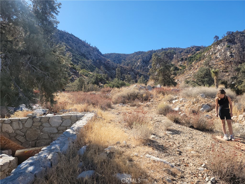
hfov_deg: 71.6
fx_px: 170
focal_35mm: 24
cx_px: 122
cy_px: 92
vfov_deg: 56.8
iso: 16
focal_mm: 6.7
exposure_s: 1/575
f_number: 1.8
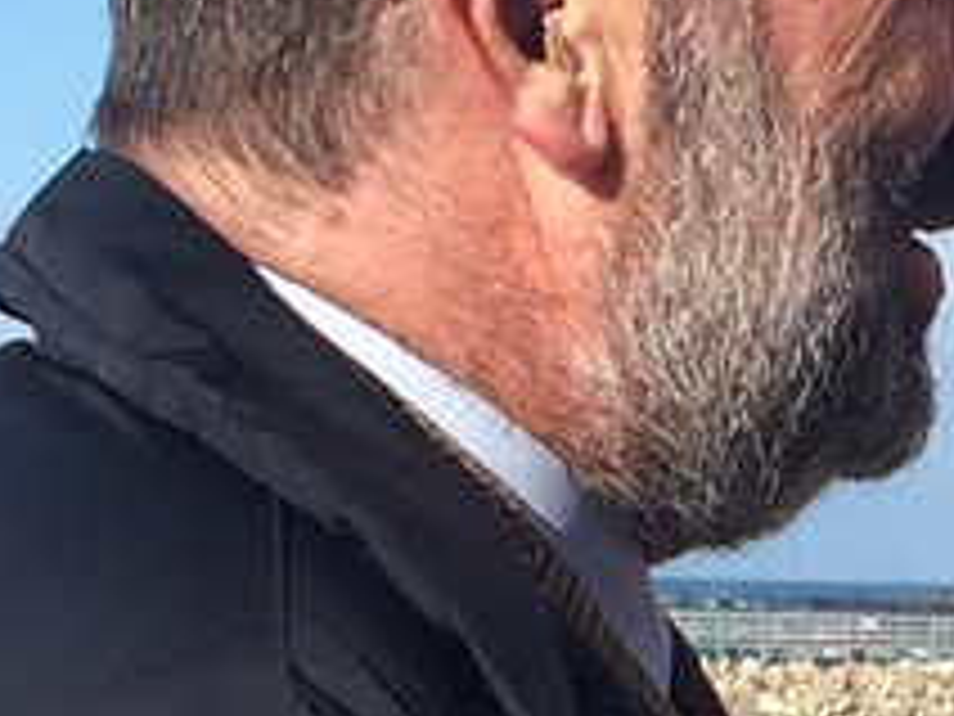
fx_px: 6146
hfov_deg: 8.6
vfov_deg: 6.5
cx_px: 1539
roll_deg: -1.9
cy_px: 1351
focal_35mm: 223
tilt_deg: -5.1
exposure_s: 1/1582
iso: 32
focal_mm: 4.15
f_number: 2.2
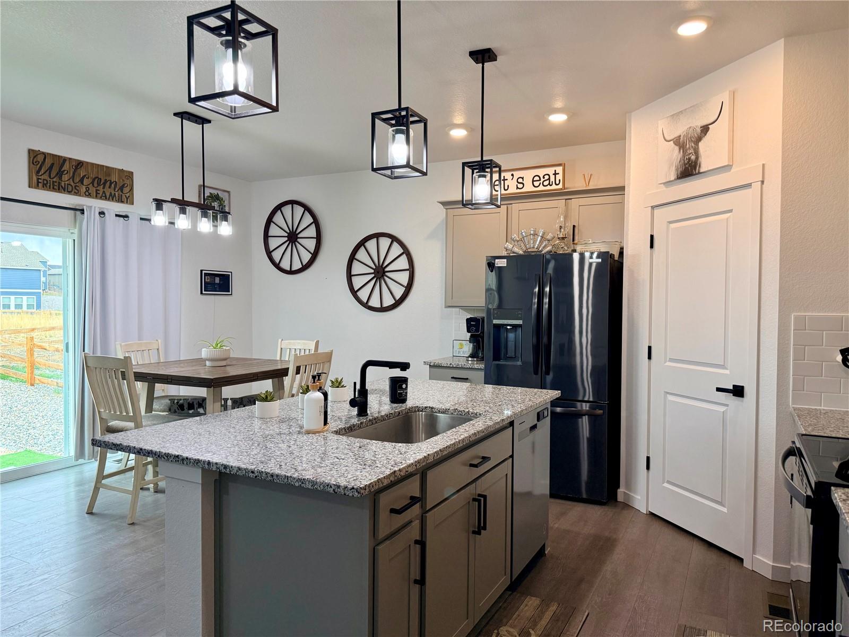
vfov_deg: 56.8
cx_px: 424
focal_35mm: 24
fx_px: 589
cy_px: 318
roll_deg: -0.2
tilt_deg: -0.1
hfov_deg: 71.6
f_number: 1.78
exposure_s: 1/237
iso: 160
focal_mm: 6.76
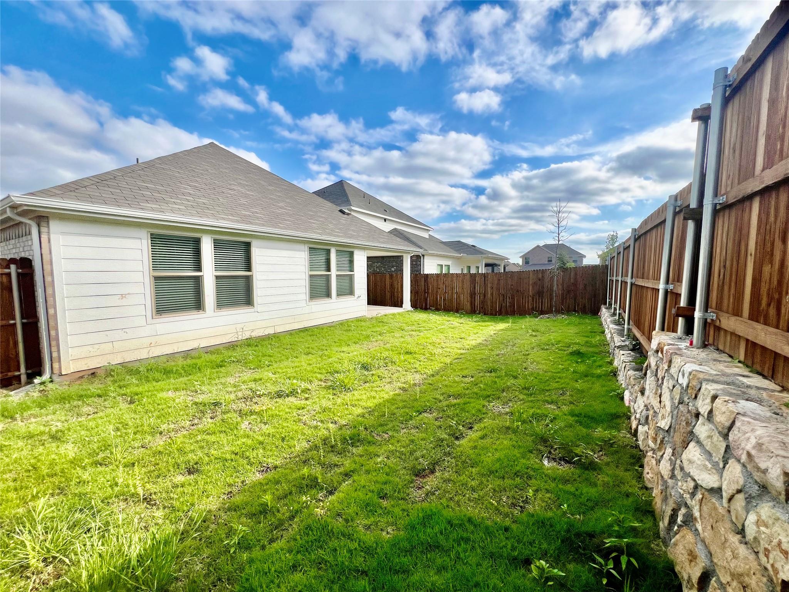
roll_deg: +0.2
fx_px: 296
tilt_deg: -4.1
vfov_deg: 89.9
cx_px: 394
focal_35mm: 13
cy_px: 296
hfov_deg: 106.2
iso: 32
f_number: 1.8
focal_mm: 1.57
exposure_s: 1/1575
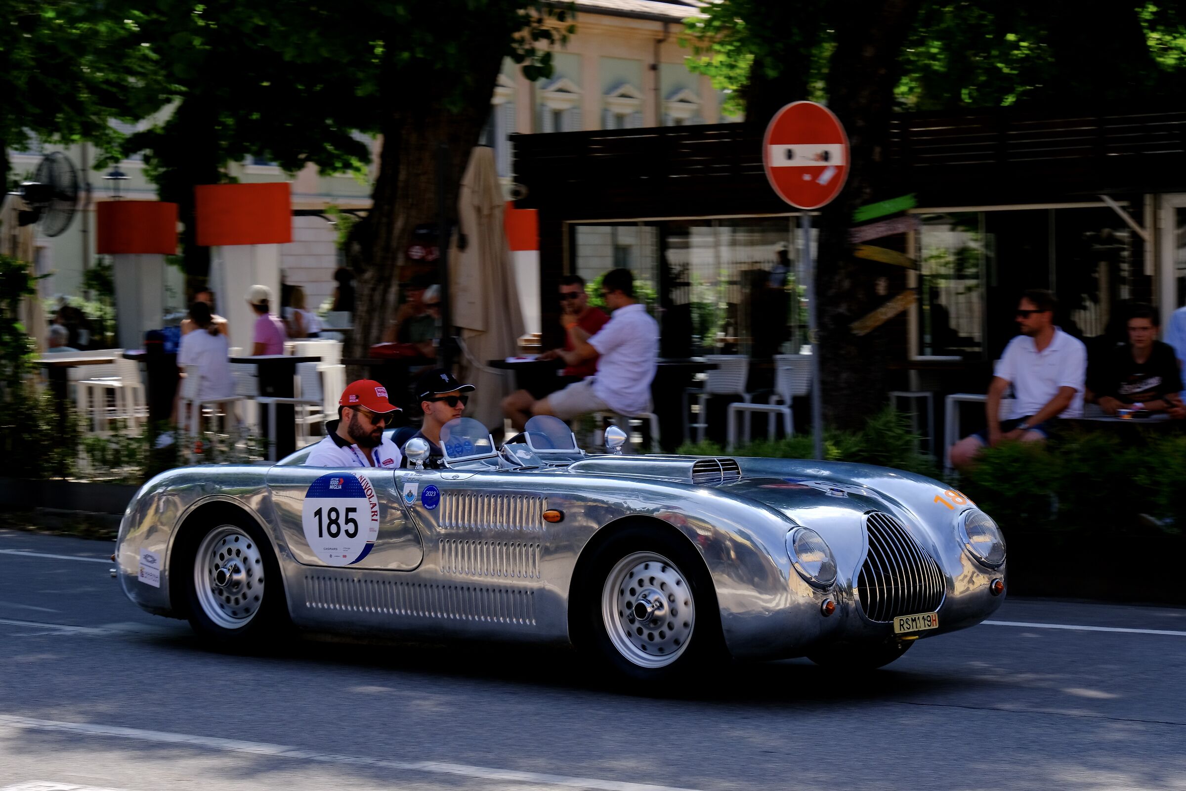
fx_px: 2734
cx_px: 593
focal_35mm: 83
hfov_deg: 24.5
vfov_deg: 16.5
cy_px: 396
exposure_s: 1/280
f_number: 8
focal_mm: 55
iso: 160
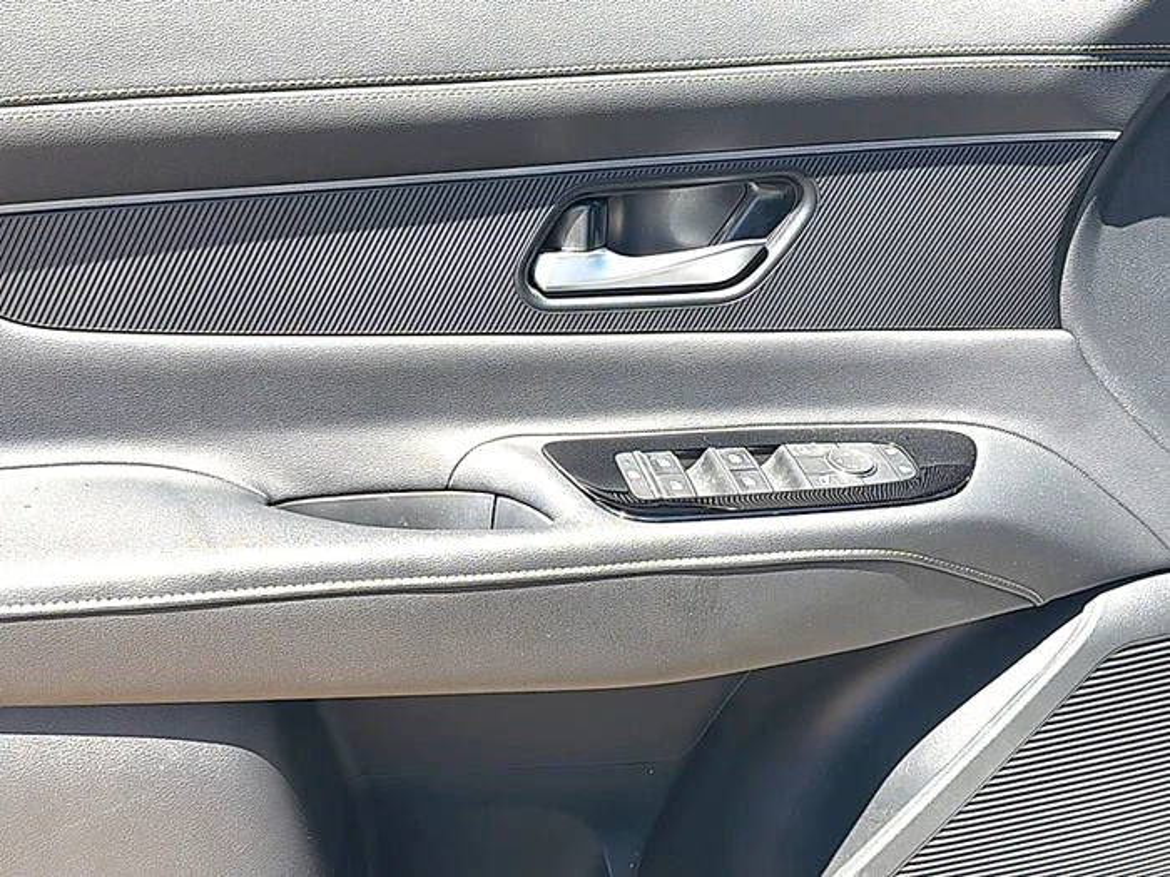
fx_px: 1149
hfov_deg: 54.0
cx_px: 585
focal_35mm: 34
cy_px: 438
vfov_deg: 41.8
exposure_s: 1/660
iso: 80
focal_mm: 6.76
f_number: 1.78
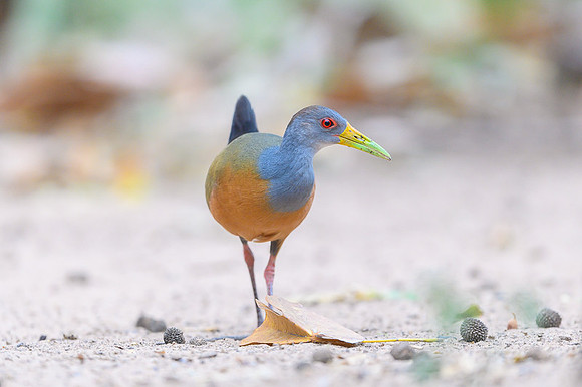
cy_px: 196
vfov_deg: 2.2
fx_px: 9961
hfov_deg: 3.3
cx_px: 267
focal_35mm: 617
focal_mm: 500
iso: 2000
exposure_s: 1/400
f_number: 4
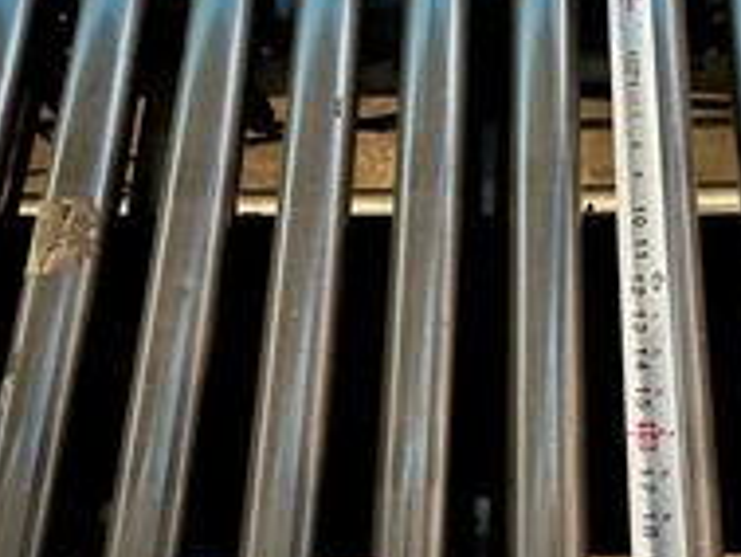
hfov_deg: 34.2
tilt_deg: -64.6
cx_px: 549
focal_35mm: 55
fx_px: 1178
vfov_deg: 26.5
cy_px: 345
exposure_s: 1/5
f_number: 1.5
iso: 1250
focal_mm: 5.7
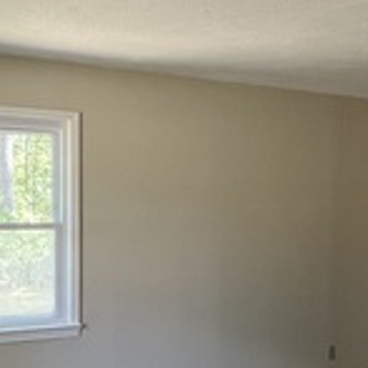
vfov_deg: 32.4
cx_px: 151
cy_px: 258
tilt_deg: -3.7
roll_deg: -0.5
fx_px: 625
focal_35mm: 52
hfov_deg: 32.7
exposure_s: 1/60
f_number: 1.8
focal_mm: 1.57
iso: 250
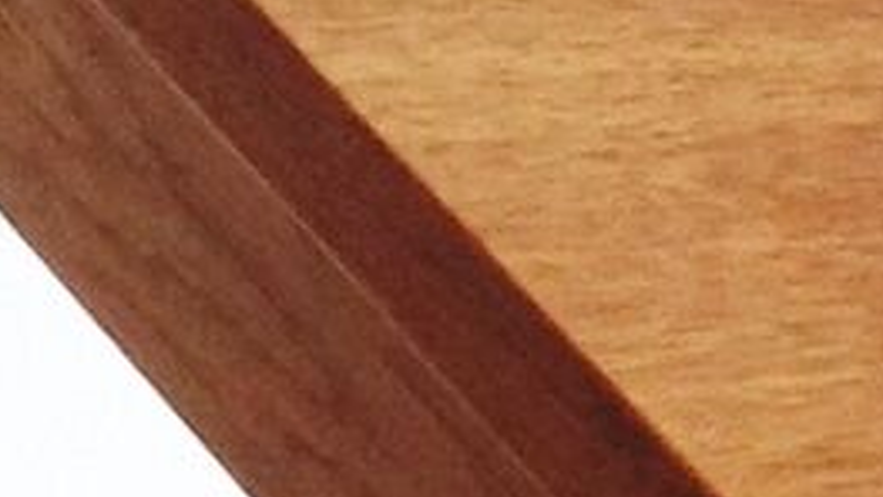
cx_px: 618
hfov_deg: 7.4
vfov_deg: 4.1
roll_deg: -24.3
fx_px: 6791
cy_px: 1088
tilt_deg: -35.7
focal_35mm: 290
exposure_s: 1/40
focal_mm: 4.28
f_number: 2.4
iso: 64
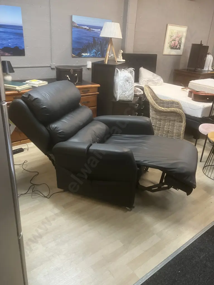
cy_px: 142
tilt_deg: -22.8
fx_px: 231
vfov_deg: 63.4
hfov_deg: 49.7
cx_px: 107
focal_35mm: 28
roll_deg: -1.7
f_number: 1.8
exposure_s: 1/50
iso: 200
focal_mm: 3.99
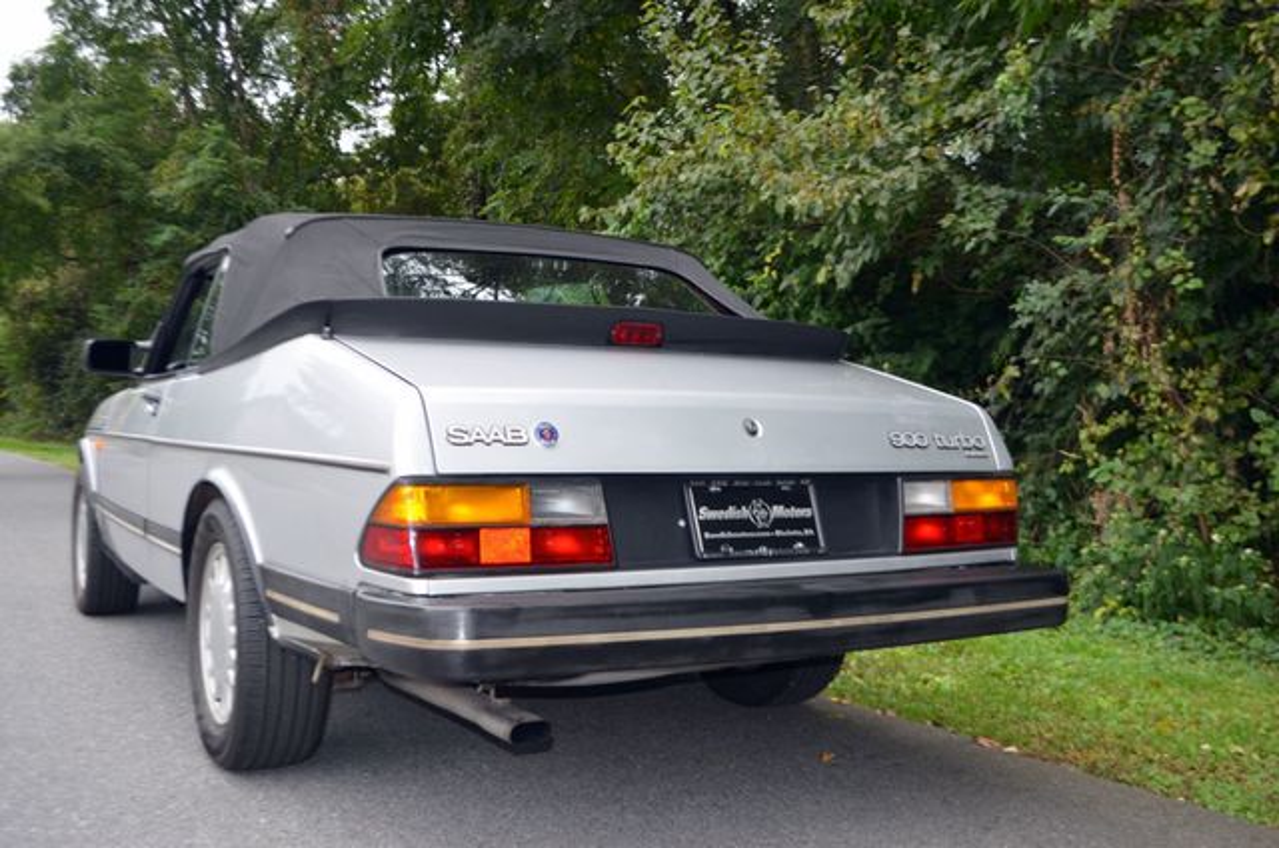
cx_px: 640
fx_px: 1276
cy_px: 424
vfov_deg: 36.7
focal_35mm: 36
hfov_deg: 53.2
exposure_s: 1/160
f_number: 4
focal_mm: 24
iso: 200
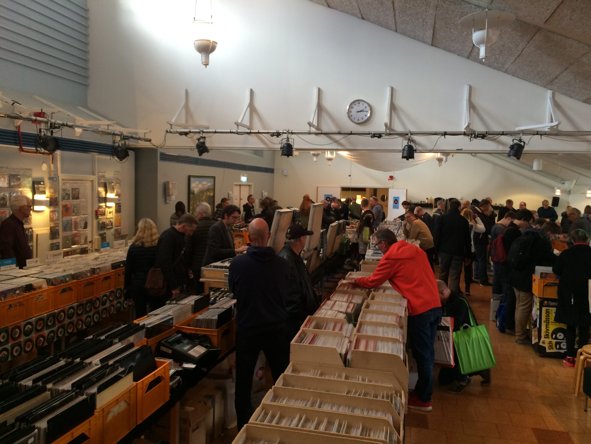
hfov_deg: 61.7
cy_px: 222
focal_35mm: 29
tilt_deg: -4.5
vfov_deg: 48.2
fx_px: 495
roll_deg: -0.9
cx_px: 296
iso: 125
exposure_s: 1/33
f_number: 2.2
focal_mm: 4.15
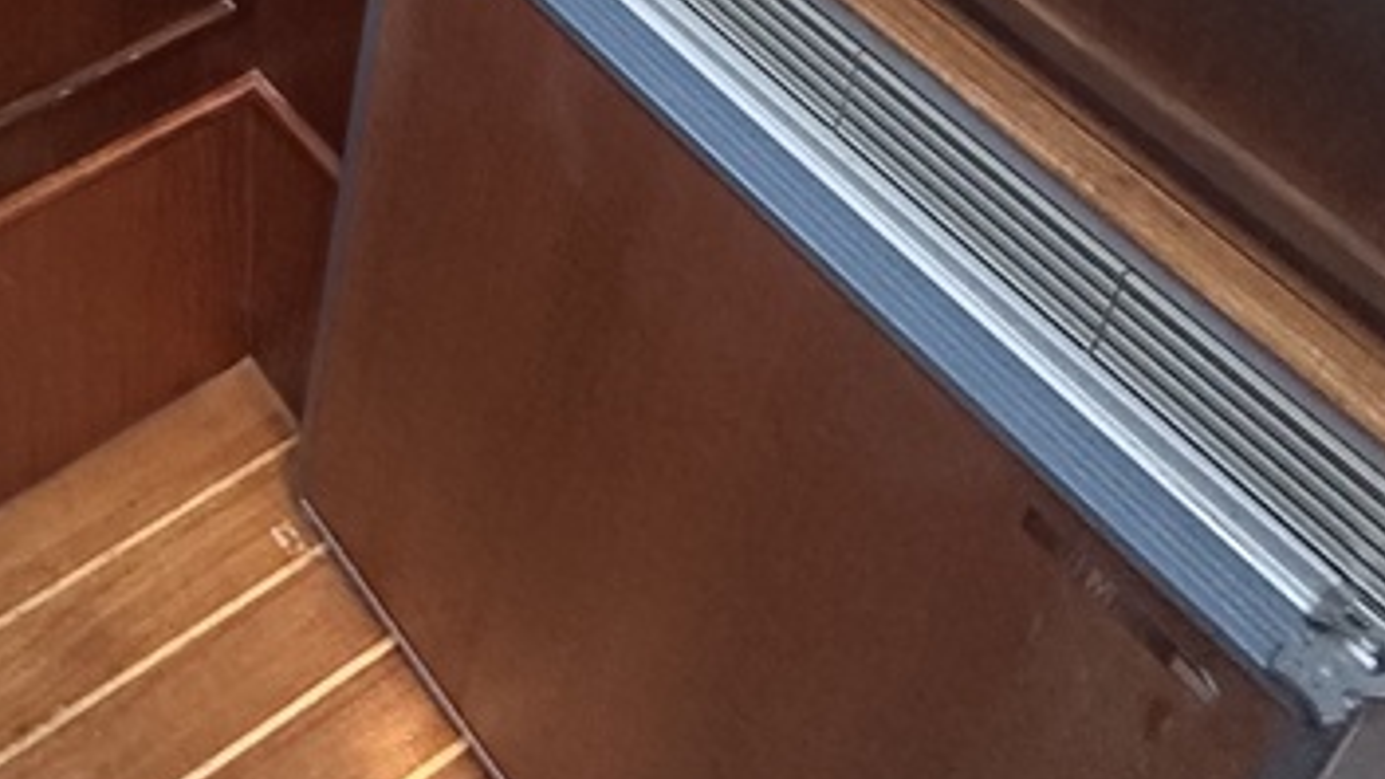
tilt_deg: -25.2
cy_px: -799
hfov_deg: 35.1
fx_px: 1910
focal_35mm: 52
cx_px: -79
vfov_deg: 16.9
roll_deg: +0.3
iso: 400
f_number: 2.2
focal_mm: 2.22
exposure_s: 1/60
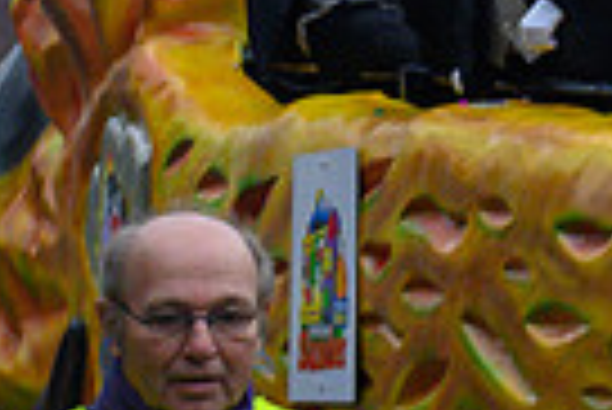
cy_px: -223
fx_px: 4152
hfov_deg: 8.1
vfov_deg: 5.6
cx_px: 1193
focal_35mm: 244
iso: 400
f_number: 5
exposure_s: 1/800
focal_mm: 30
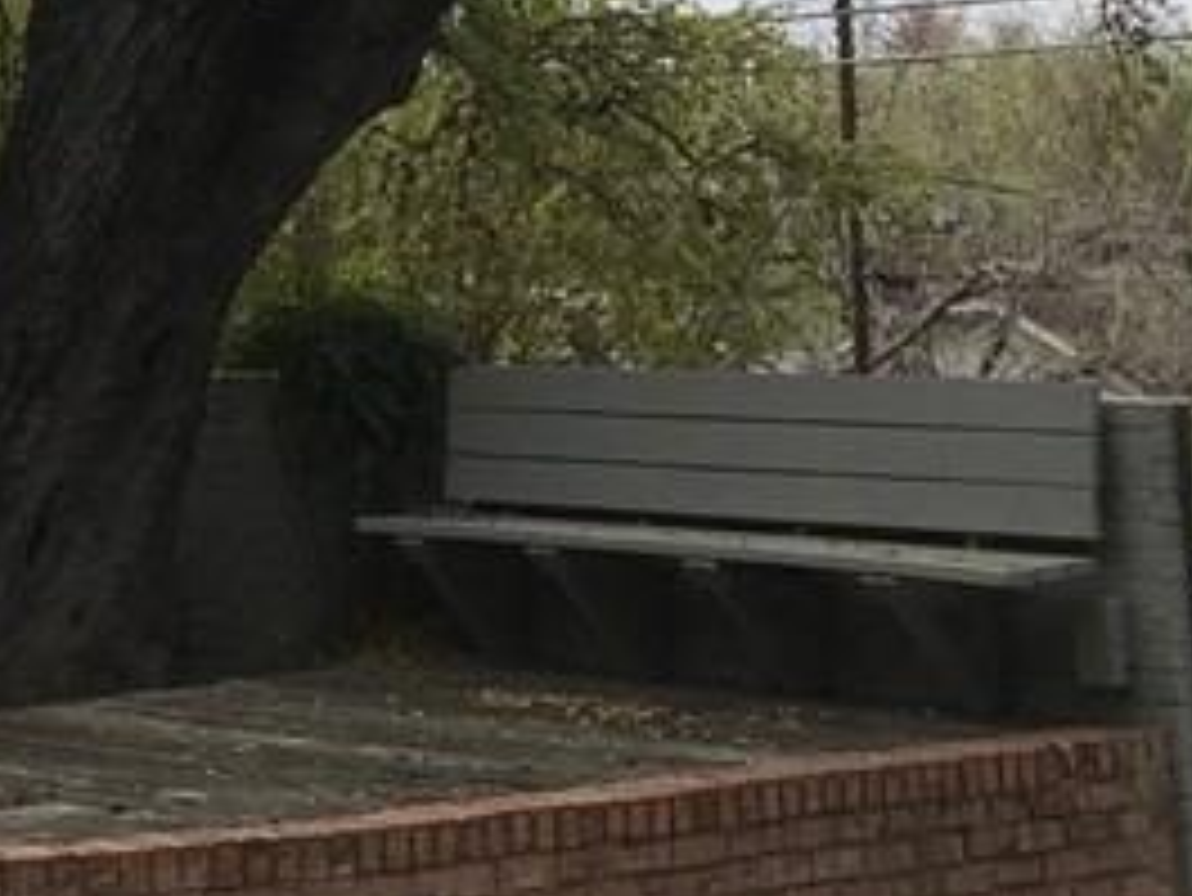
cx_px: -189
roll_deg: +0.7
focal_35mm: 108
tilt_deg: +14.3
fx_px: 3721
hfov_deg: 17.5
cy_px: -626
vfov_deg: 12.7
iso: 20
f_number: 1.8
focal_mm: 3.99
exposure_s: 1/1880
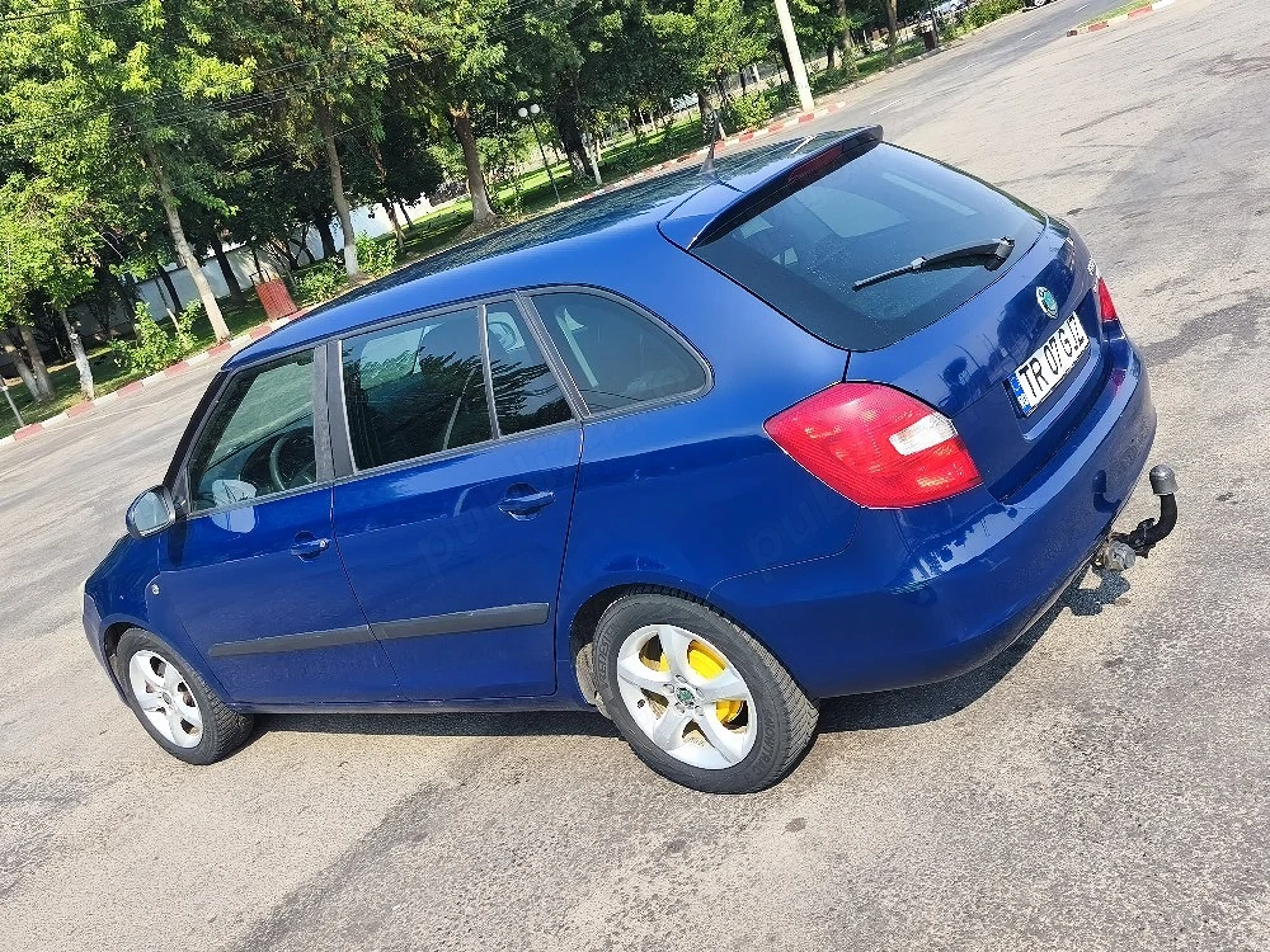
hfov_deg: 56.8
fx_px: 1174
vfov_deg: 44.2
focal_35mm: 32
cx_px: 635
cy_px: 476
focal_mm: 6.18
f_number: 1.65
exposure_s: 1/476
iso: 50
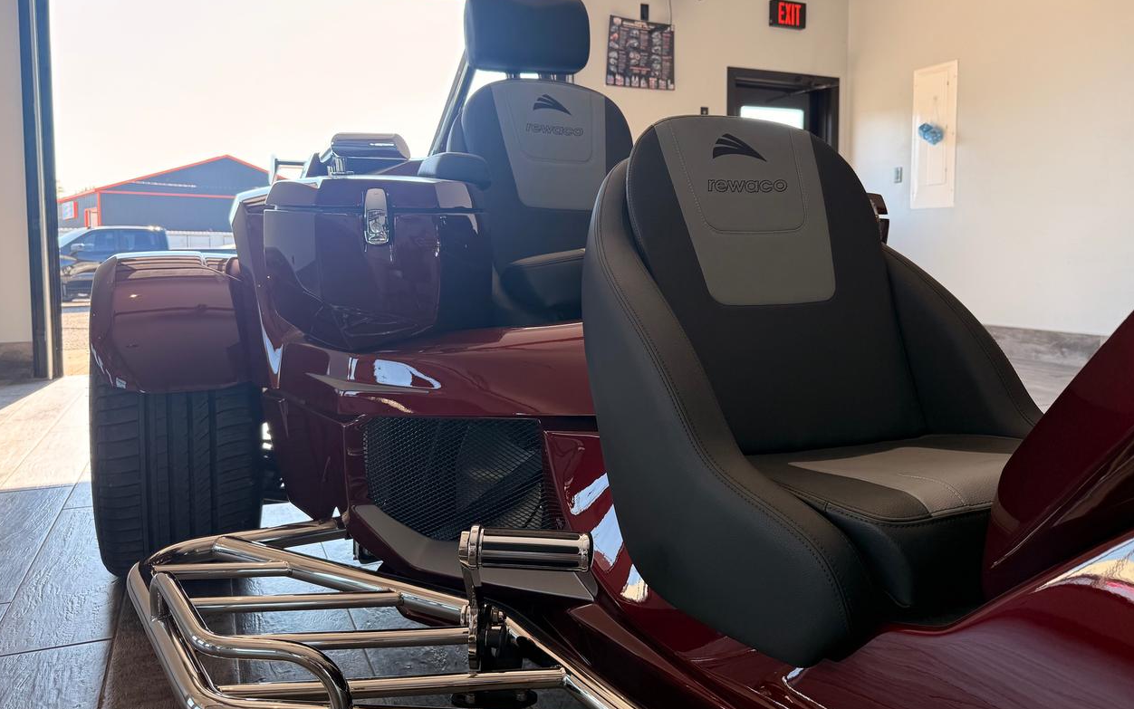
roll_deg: -0.2
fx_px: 804
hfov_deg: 70.4
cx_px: 571
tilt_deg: -3.3
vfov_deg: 47.5
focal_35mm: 26
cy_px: 310
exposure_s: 1/242
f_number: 1.78
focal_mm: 6.76
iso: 100
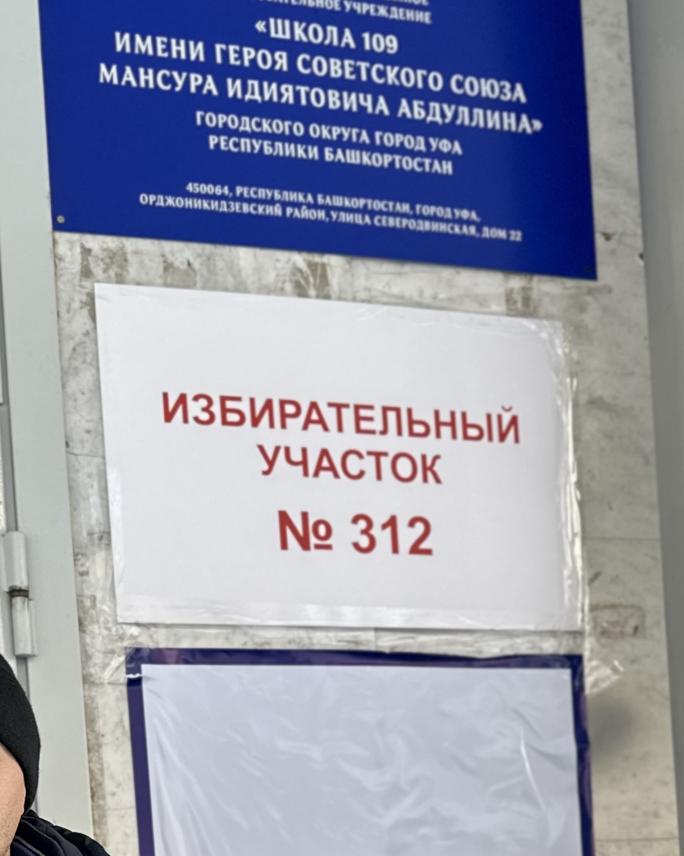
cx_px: 522
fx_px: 1695
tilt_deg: +1.5
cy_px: 951
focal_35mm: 67
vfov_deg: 26.1
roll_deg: +3.5
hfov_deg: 22.6
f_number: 1.78
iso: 64
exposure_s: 1/228
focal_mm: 6.86
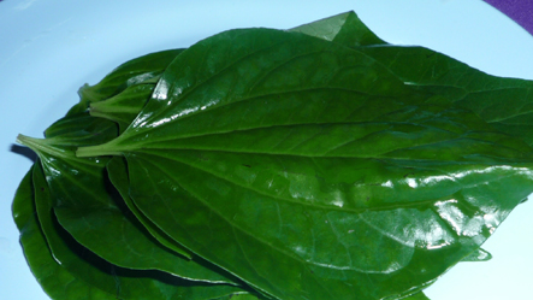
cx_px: 270
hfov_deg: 49.4
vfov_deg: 28.9
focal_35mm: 41
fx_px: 579
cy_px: 188
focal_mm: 4.4
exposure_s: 1/30
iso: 100
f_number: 4
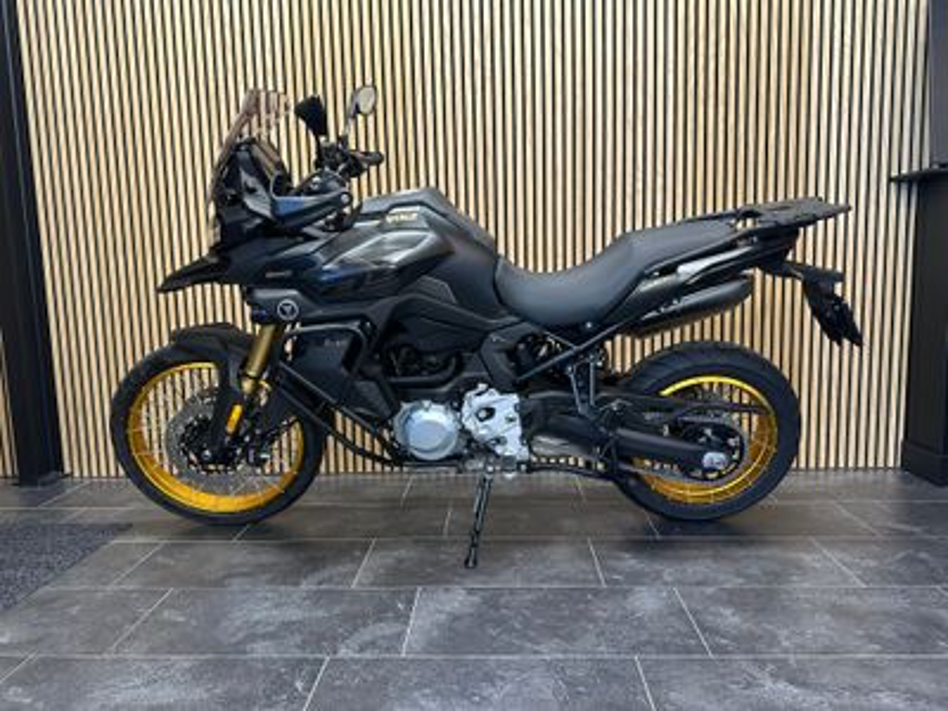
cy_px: 356
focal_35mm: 24
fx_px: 657
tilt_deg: -6.9
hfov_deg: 71.6
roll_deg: +1.4
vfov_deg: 56.8
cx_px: 474
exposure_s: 1/50
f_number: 1.78
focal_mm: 6.86
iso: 160
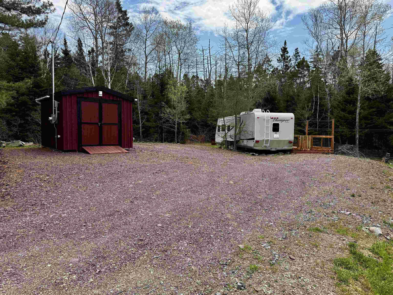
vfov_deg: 56.8
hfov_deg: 71.6
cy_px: 148
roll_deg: -0.5
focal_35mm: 24
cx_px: 196
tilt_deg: -3.3
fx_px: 272
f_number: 1.78
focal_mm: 6.76
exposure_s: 1/2833
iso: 80
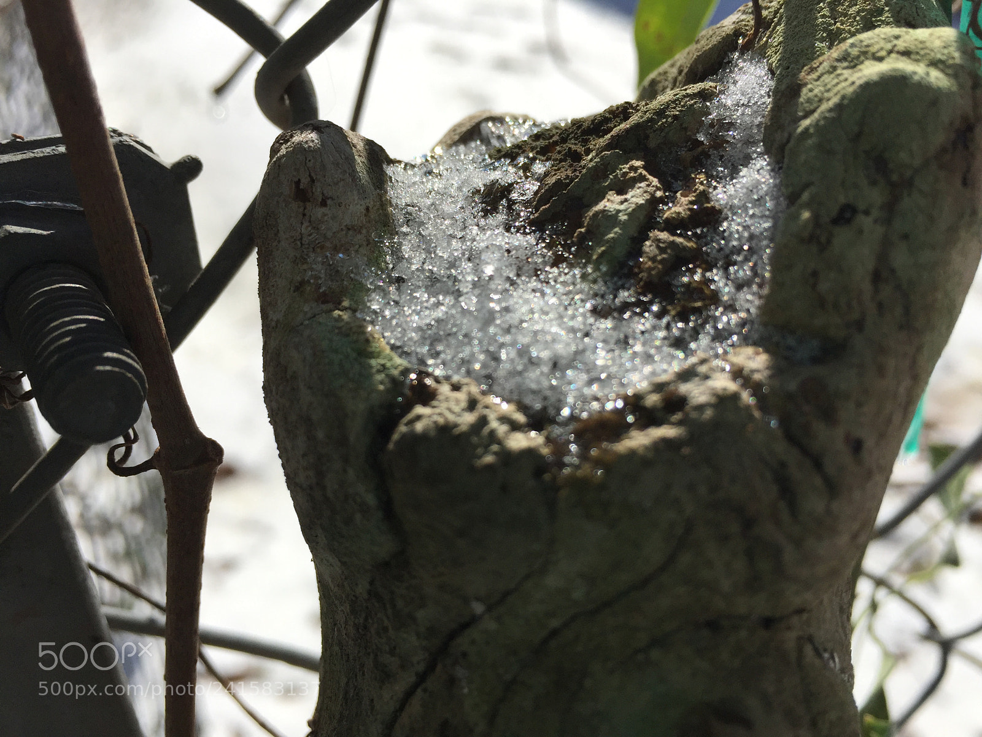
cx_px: 491
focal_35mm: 29
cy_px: 368
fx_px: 823
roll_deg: -1.1
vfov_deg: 48.2
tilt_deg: -33.9
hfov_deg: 61.7
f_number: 2.2
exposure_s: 1/3968
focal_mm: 4.15
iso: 32
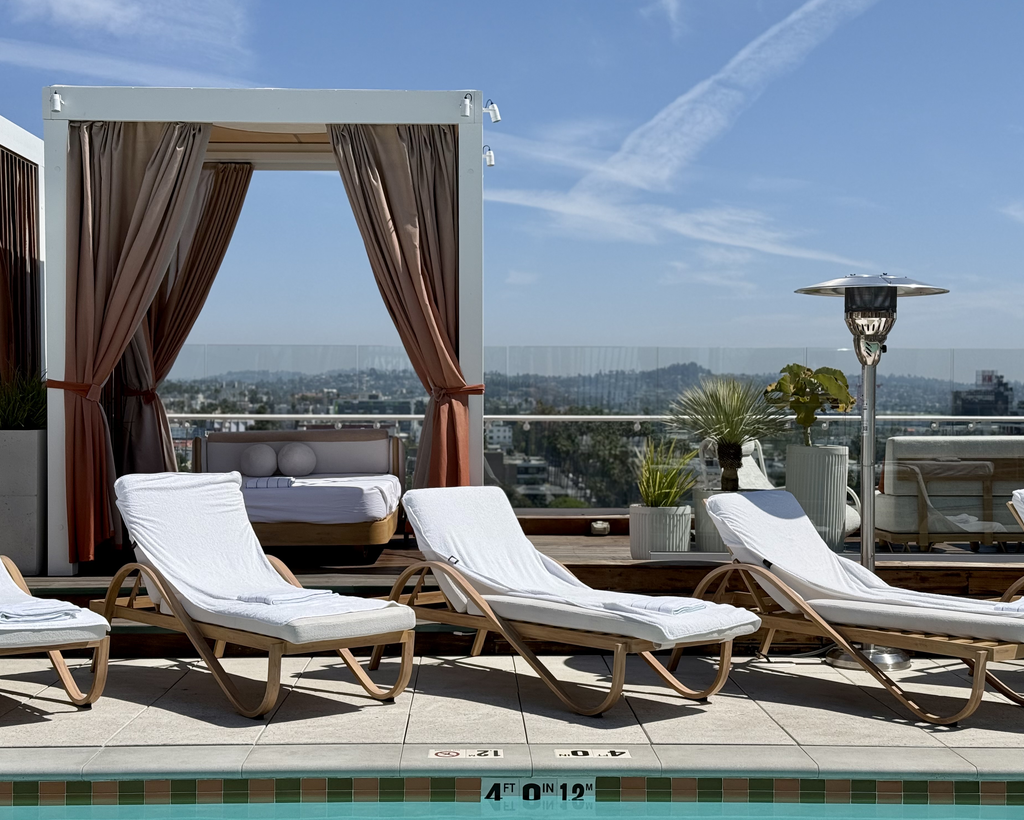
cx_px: 500
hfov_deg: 36.7
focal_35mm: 51
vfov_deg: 29.7
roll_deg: -0.4
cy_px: 412
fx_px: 1546
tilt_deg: -0.8
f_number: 1.78
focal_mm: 6.76
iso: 64
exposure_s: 1/8772
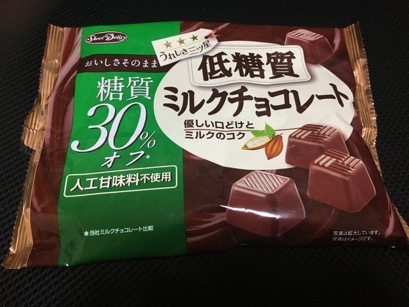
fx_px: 343
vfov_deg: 48.2
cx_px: 204
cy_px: 154
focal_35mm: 29
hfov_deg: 61.7
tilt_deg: -59.2
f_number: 2.2
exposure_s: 1/30
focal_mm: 4.15
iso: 100
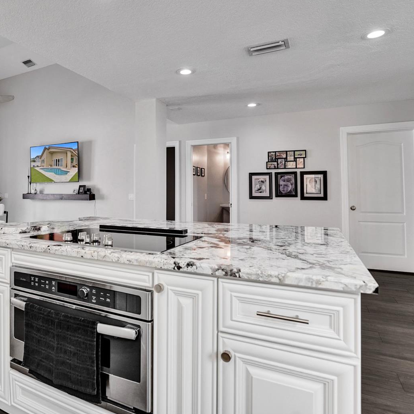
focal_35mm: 21
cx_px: 145
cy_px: 203
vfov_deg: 72.1
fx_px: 284
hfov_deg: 70.5
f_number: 5
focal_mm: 16
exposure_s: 1/200
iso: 800
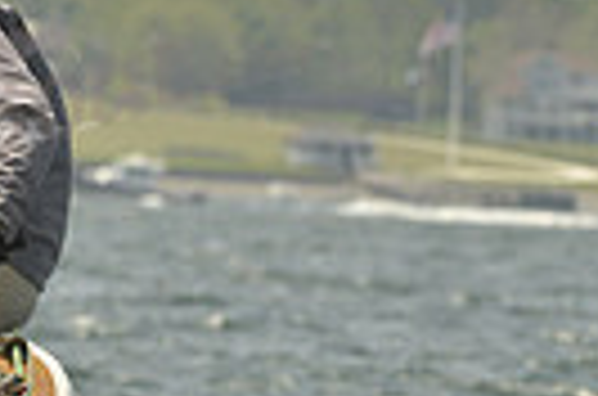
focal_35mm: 875
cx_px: -553
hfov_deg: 2.4
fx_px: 14500
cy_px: 416
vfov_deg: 1.6
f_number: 8
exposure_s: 1/1000
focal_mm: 200
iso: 280
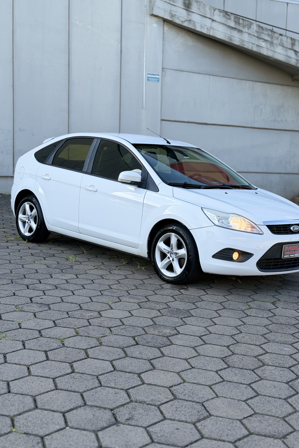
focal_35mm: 50
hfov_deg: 27.0
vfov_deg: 39.6
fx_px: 623
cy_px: 224
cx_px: 161
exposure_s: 1/1980
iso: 64
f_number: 1.78
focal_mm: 6.76
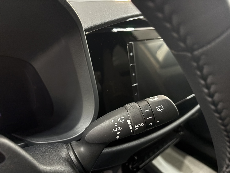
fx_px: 173
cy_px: 86
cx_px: 115
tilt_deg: -10.6
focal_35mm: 26
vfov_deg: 53.1
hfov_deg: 67.3
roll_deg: +2.3
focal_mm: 5.96
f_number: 1.6
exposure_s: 1/100
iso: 250
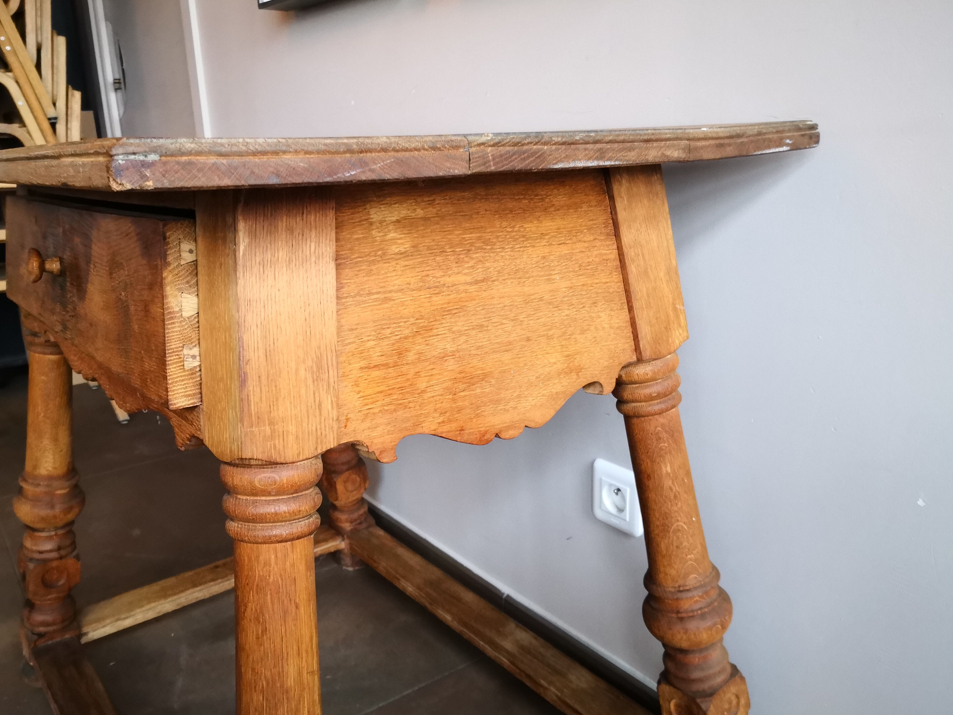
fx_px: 771
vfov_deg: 49.7
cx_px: 472
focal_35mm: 28
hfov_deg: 63.4
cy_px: 363
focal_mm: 3.95
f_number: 1.6
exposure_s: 1/100
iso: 320
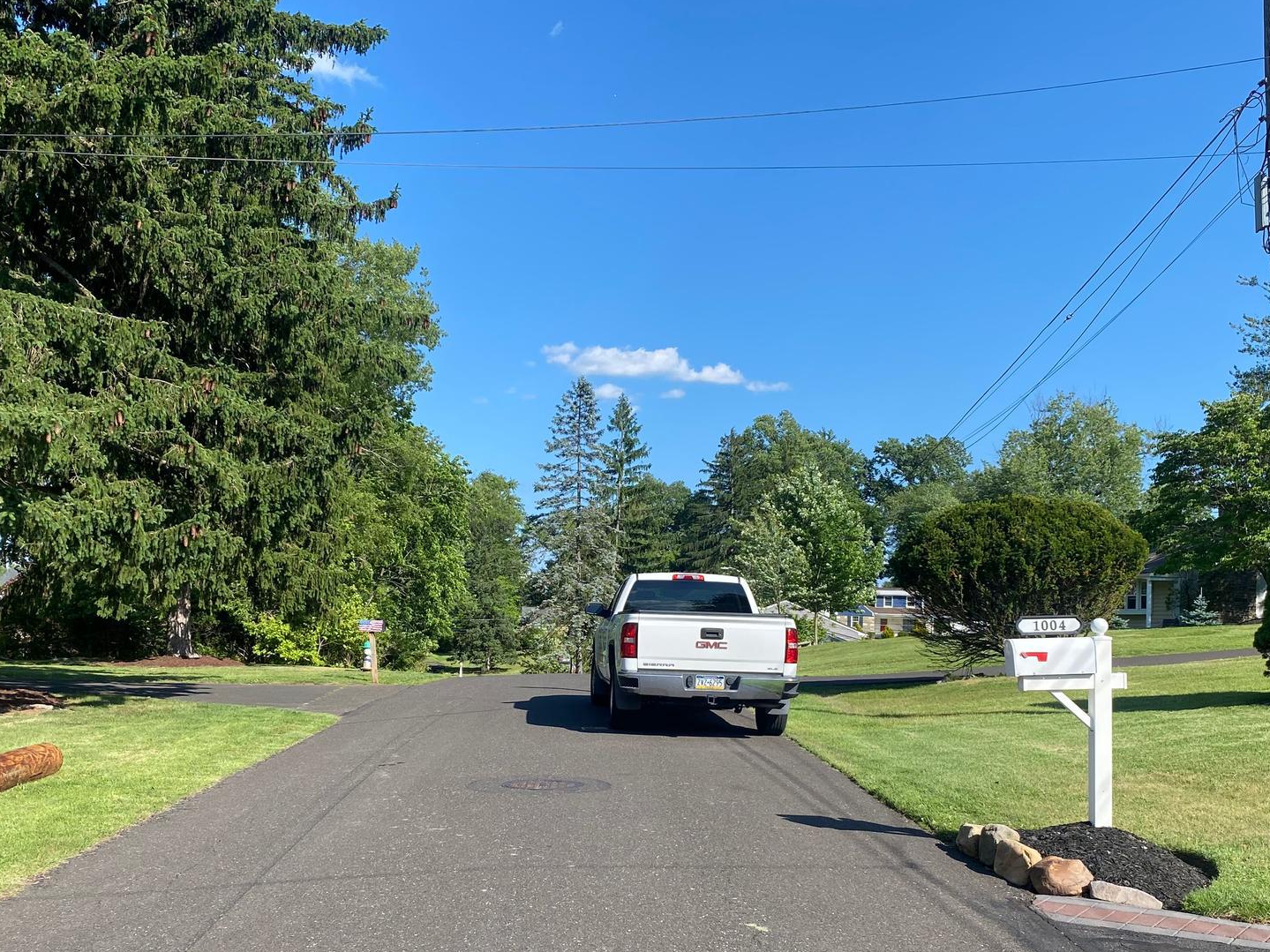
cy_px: 618
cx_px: 582
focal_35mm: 37
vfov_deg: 38.3
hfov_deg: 50.1
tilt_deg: +1.2
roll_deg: -1.7
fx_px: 1357
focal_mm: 4.25
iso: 32
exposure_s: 1/1808
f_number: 1.8
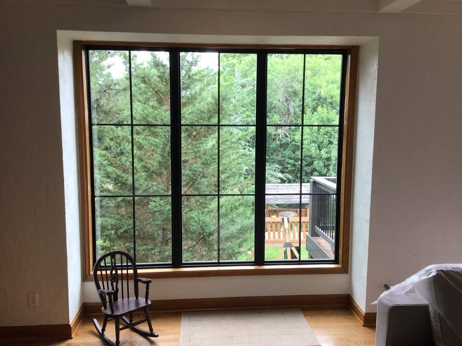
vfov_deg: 45.4
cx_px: 231
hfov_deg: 58.4
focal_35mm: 31
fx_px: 414
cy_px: 173
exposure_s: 1/60
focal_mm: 3.3
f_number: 2.4
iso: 32
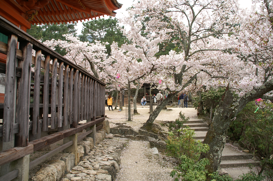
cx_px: 136
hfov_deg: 67.4
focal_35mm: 27
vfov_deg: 47.8
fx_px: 205
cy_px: 90
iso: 100
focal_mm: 18
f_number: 6.3
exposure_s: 1/80
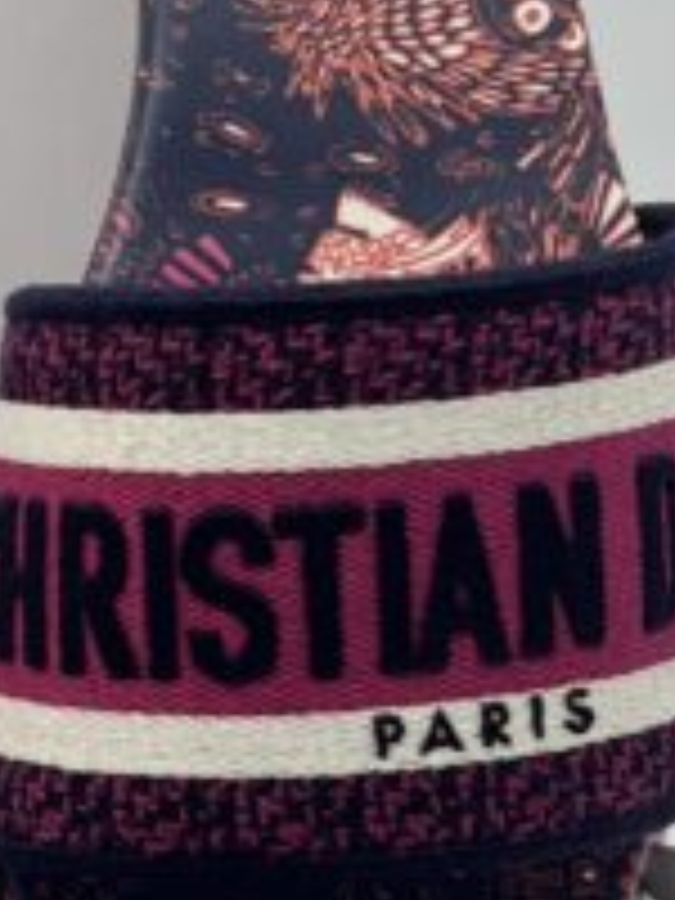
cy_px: 378
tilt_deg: -16.4
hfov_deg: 10.8
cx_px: -243
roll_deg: -0.4
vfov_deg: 14.8
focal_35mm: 133
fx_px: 3458
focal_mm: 5.7
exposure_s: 1/107
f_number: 1.5
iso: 32
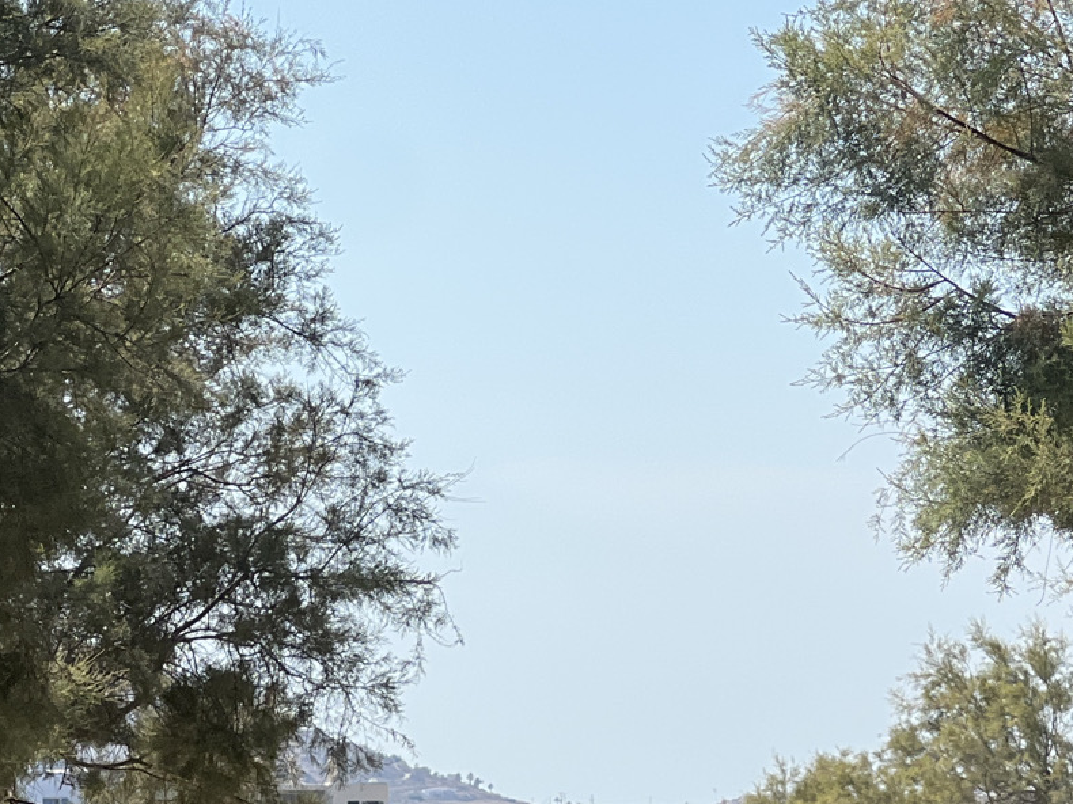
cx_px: 884
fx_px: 6043
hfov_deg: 10.1
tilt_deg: +0.4
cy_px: 823
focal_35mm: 195
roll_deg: +0.9
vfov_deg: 7.6
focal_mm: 9
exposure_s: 1/867
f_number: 2.8
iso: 32
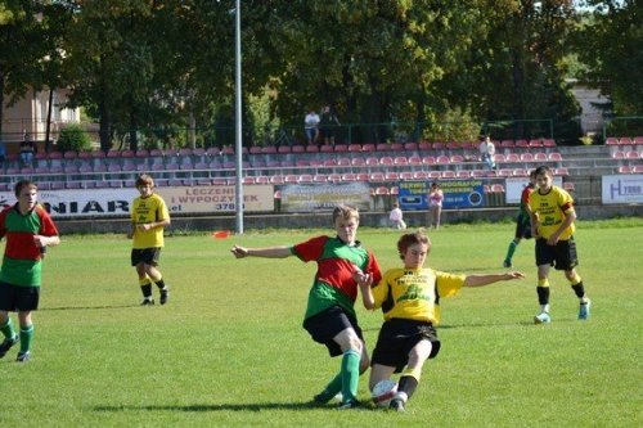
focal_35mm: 112
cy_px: 214
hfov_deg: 18.2
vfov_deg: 12.2
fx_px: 2009
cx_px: 322
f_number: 4.5
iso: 400
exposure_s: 1/1000
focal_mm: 75
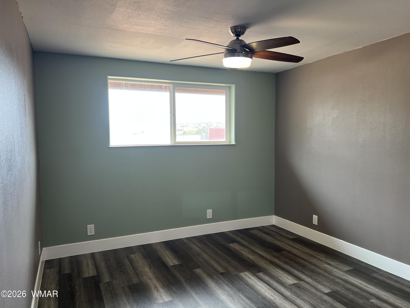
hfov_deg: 67.3
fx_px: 308
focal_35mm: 26
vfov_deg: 53.1
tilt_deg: -2.7
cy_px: 154
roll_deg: -0.1
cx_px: 205
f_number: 1.5
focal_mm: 5.7
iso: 100
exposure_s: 1/120
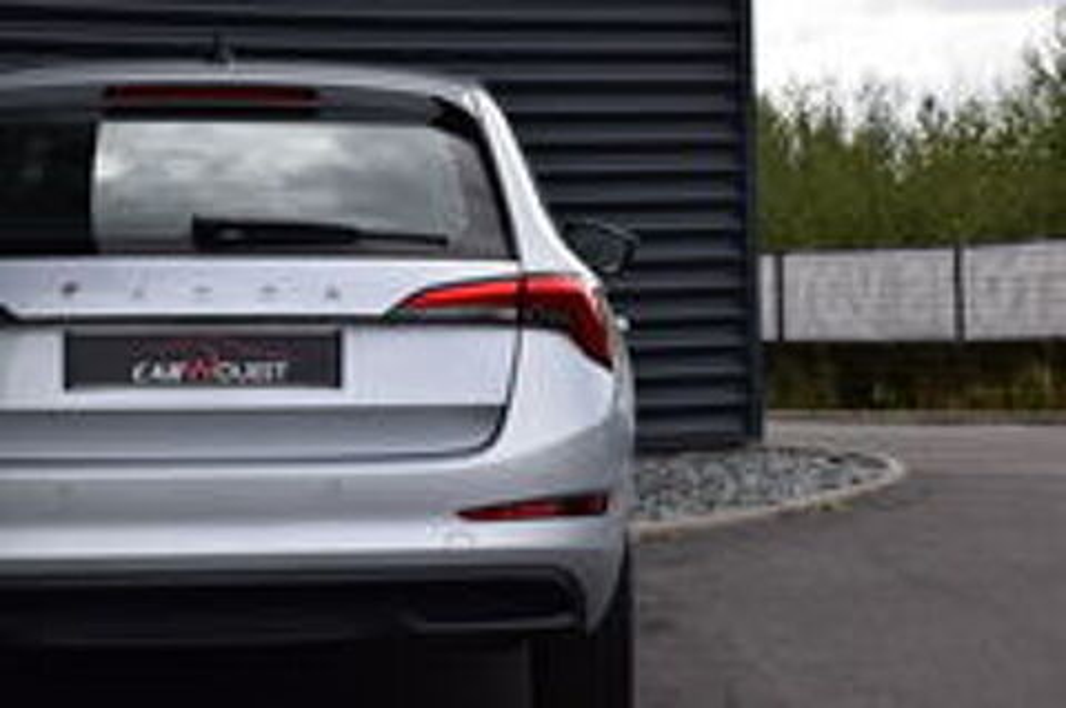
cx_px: 533
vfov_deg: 10.1
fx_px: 3993
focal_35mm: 135
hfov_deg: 15.2
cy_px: 354
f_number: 10
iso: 400
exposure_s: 1/320
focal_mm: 90
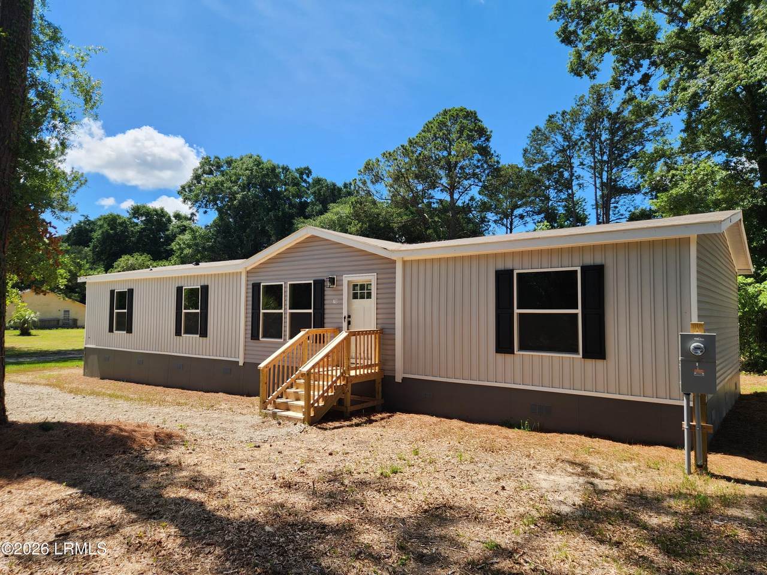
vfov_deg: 58.9
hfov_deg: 73.9
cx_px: 384
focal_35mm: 23
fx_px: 510
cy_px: 288
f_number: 1.8
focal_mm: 5.4
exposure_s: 1/1011
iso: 20
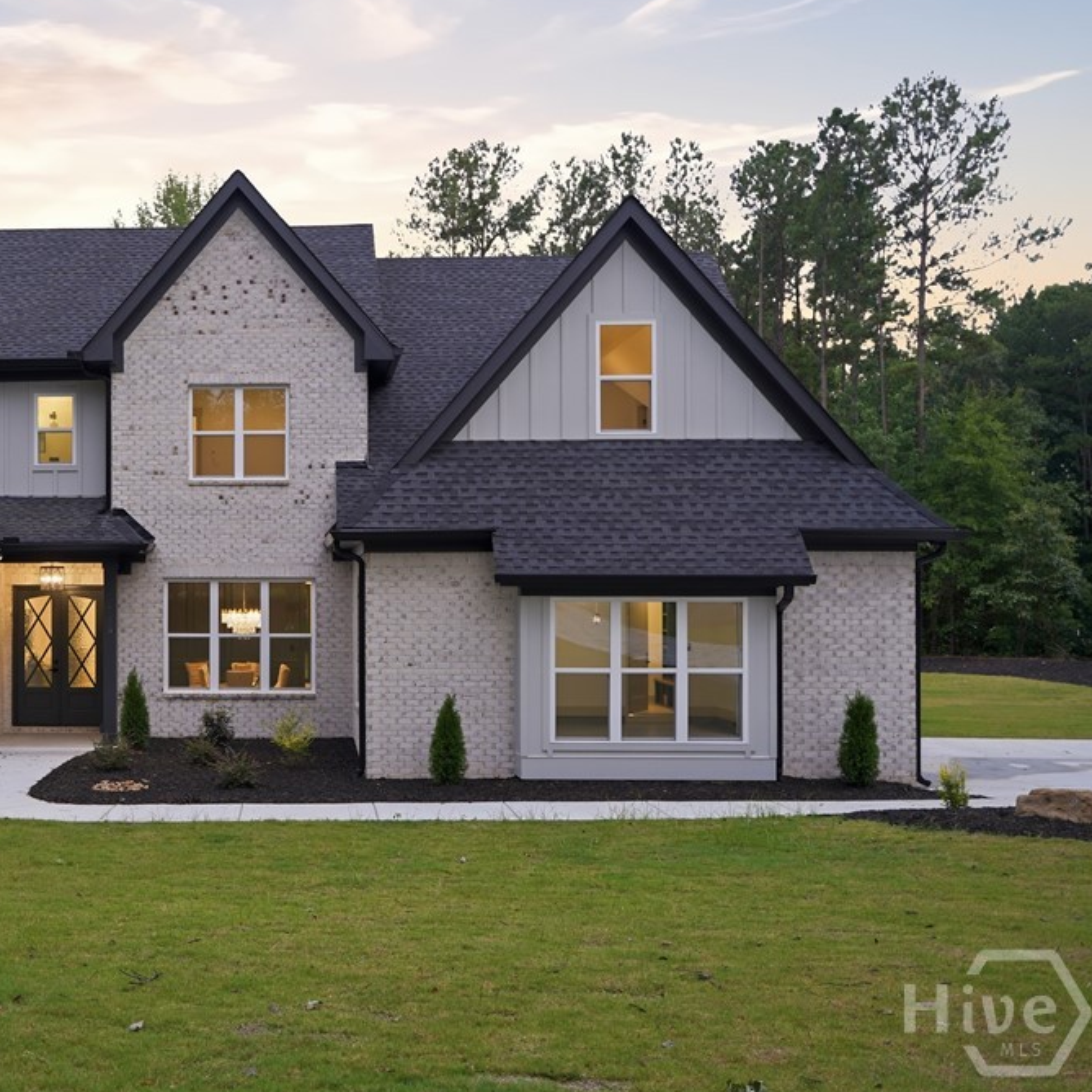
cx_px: 229
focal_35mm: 40
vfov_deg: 41.9
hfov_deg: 40.3
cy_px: 540
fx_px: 1428
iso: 125
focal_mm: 29
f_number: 2.8
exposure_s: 1/30
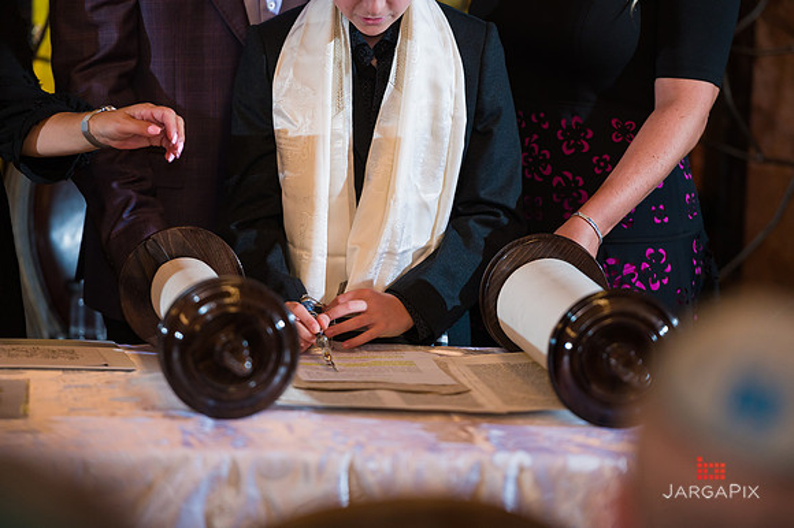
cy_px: 264
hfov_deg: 10.2
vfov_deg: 6.8
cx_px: 397
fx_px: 4453
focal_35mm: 202
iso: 1600
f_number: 3.2
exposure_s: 1/200
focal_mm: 200
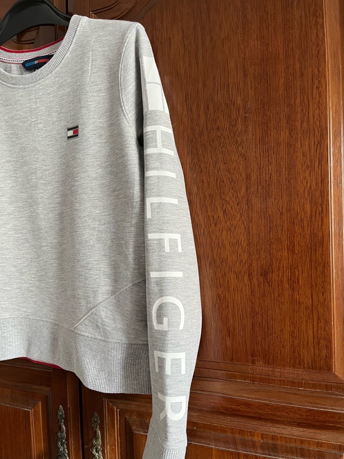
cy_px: 230
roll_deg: +3.1
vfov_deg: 67.3
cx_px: 172
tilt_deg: +0.9
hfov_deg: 53.1
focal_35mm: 26
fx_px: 345
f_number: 1.6
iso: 125
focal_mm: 5.1
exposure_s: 1/66
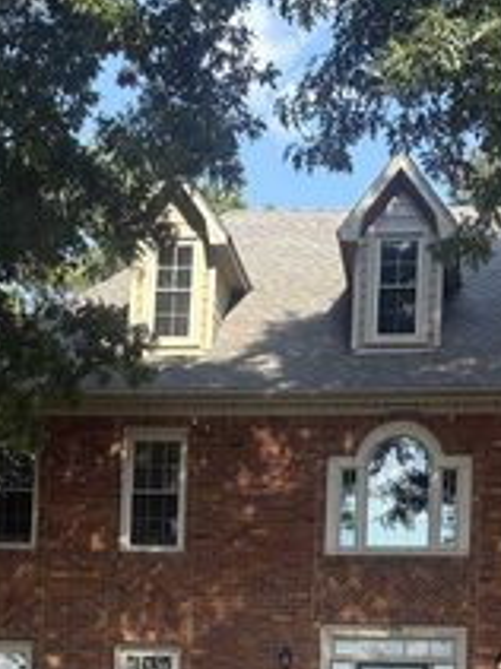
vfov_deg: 23.5
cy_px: 704
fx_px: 1526
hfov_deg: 18.6
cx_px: 238
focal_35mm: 79
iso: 50
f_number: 1.6
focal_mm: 5.96
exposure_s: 1/1239
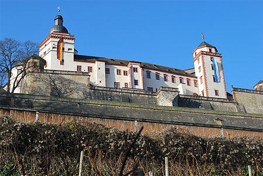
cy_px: 88
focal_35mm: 66
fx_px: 483
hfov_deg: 30.5
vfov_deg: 20.7
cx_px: 132
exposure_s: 1/250
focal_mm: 44
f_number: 10
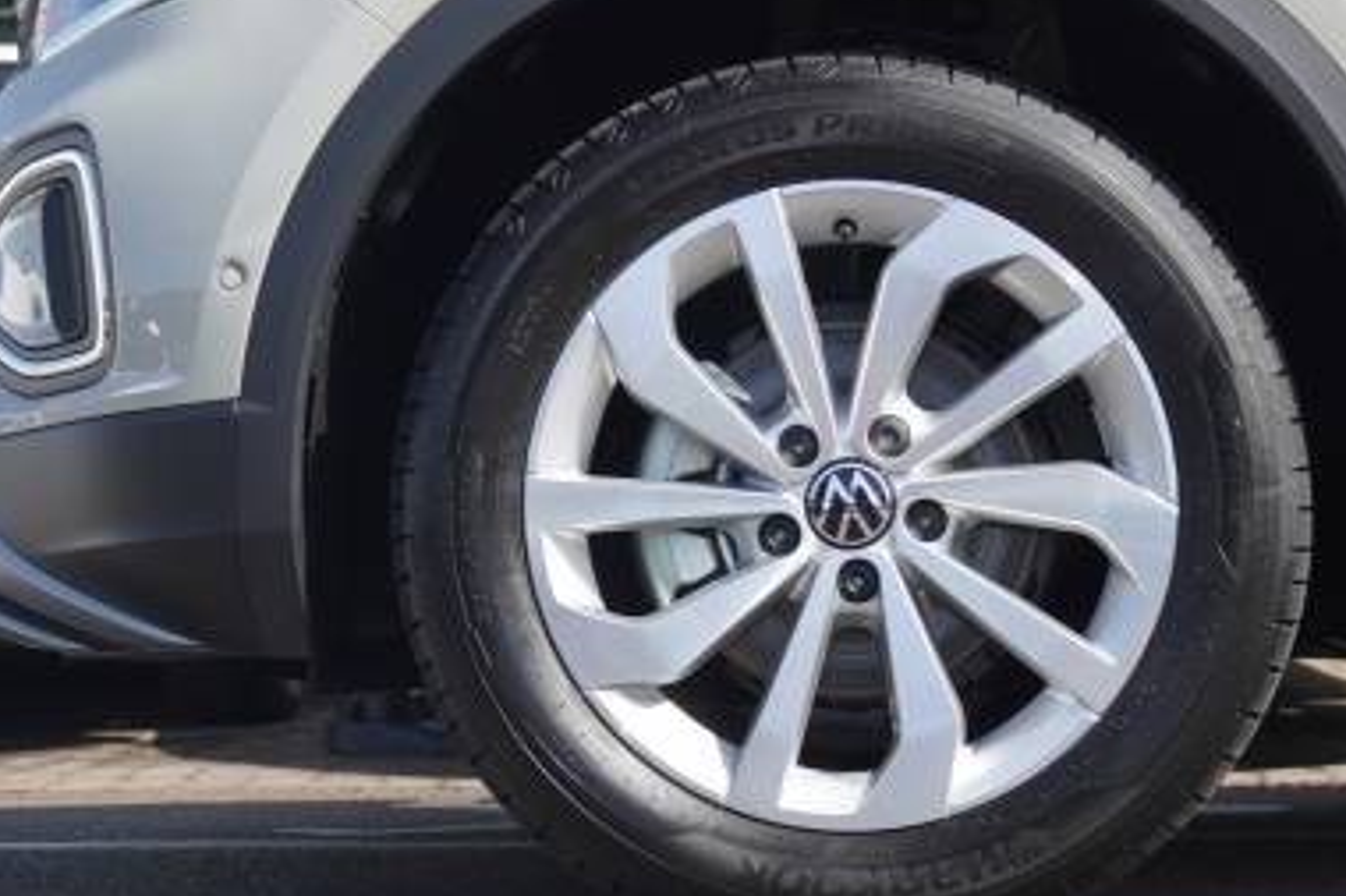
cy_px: 386
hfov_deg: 23.6
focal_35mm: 86
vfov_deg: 15.9
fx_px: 3214
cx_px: 783
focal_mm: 34
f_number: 5.6
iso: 100
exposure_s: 1/160
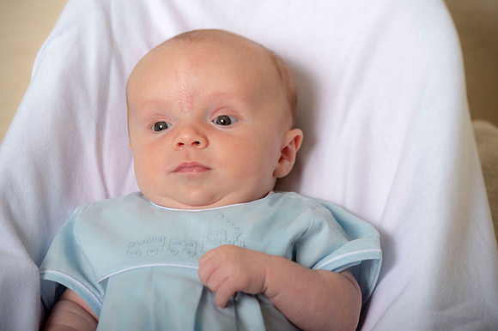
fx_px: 2488
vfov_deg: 7.6
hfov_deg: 11.4
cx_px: 249
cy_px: 166
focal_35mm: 180
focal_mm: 180
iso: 250
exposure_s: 1/200
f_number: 5.6
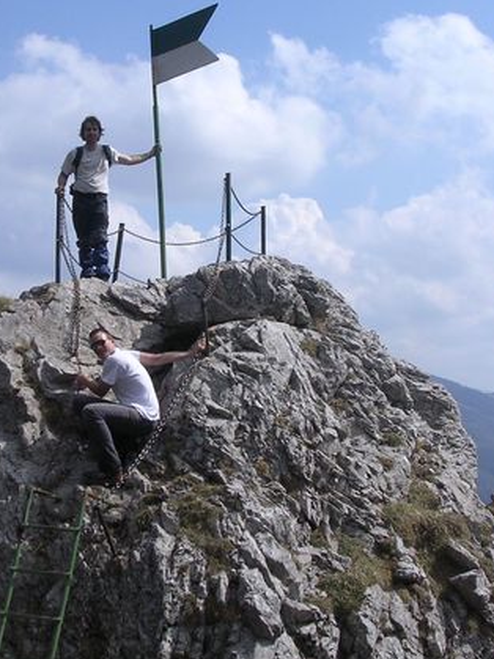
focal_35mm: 58
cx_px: 140
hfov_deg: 25.0
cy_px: 274
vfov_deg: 33.2
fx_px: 1104
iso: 100
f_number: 5.6
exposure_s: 1/452
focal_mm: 5.8
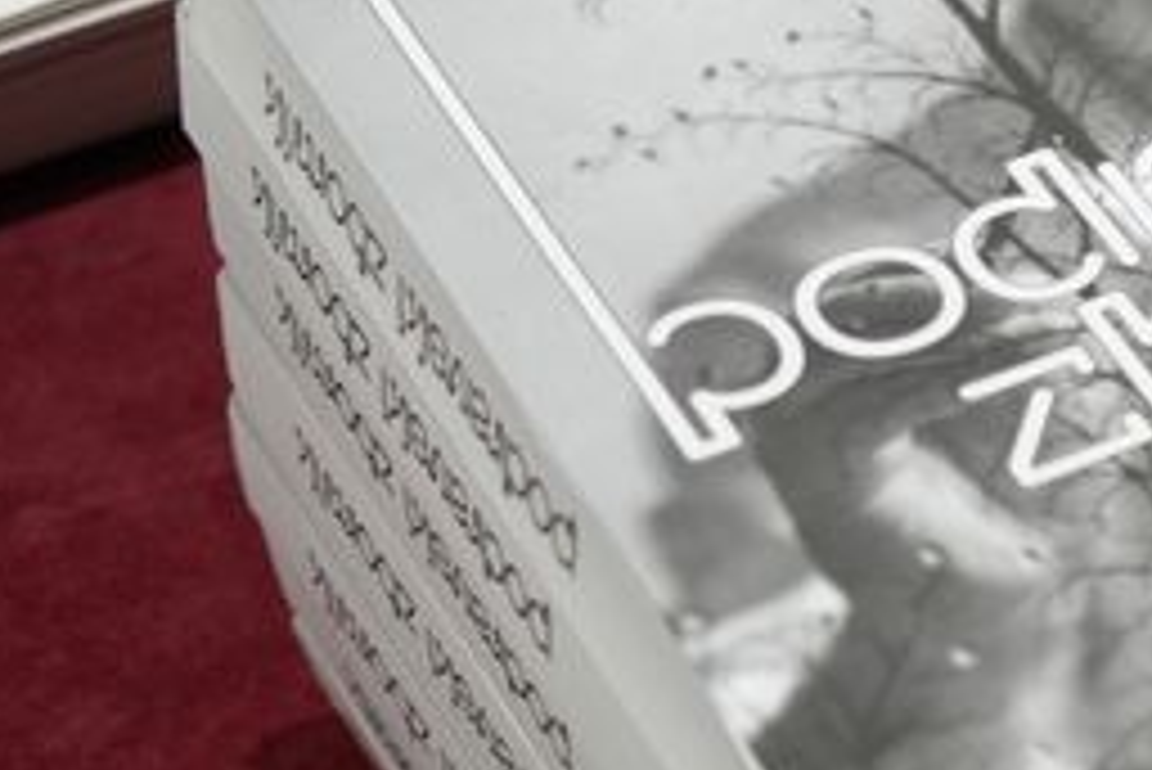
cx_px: 2277
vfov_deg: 10.1
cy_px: 83
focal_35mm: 136
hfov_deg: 13.1
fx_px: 4354
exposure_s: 1/40
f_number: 4
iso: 640
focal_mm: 34
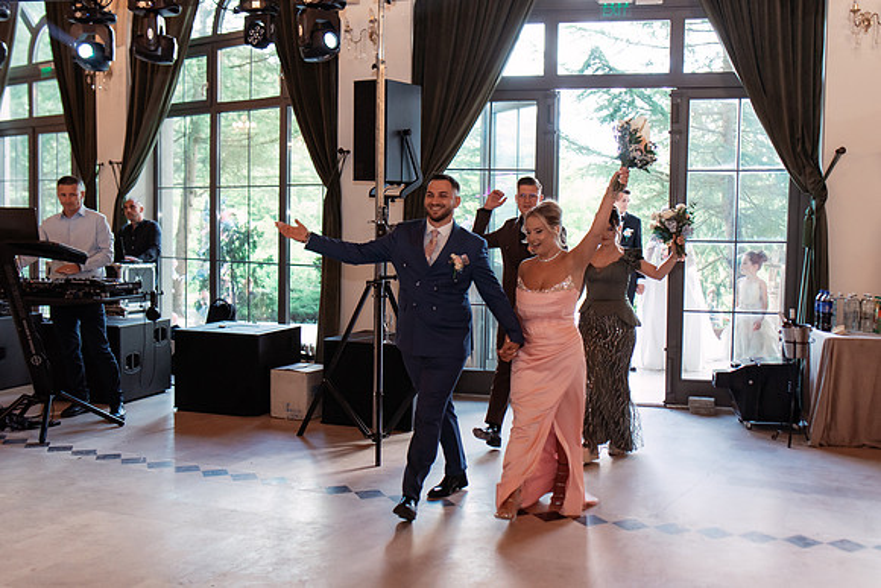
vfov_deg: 34.9
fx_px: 936
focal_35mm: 38
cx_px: 481
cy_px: 294
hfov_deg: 50.3
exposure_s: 1/250
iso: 1250
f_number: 3.5
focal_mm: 35
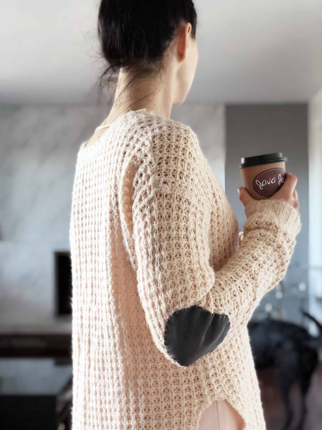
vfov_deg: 36.8
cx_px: 161
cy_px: 215
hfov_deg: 28.0
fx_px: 645
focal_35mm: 52
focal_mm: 6
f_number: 2.4
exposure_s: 1/60
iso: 160
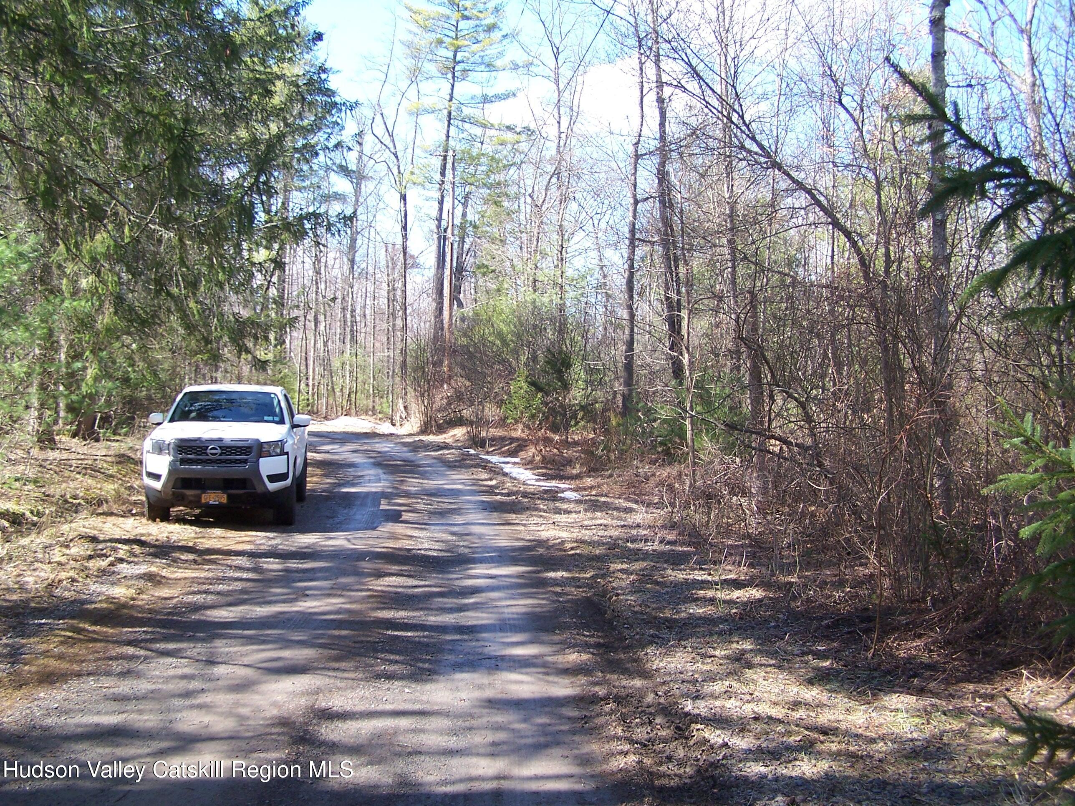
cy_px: 403
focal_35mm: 38
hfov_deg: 49.0
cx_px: 538
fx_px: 1180
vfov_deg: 37.7
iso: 100
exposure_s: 1/250
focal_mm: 6.3
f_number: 2.8
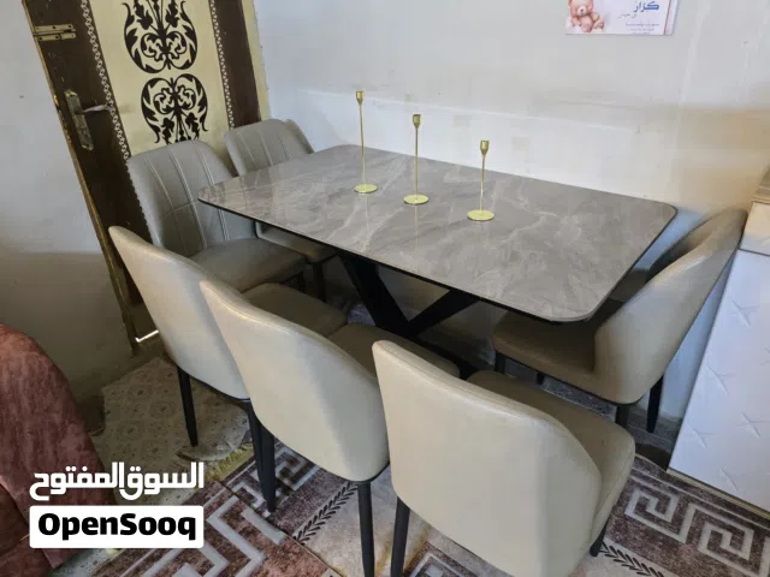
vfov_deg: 58.9
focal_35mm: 23
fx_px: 512
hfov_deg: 73.9
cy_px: 288
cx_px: 385
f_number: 1.7
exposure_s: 1/100
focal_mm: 6.3
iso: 1250
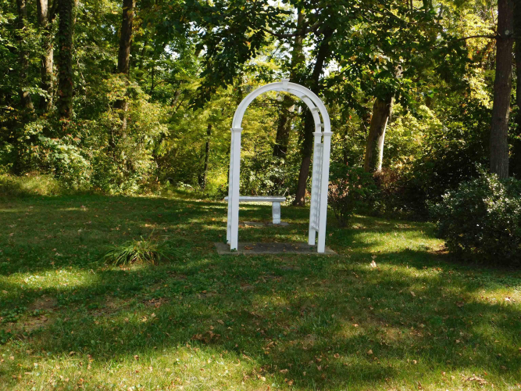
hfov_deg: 46.8
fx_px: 602
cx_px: 260
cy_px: 196
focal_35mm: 40
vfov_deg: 35.9
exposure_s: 1/250
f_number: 3.6
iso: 125
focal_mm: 7.1
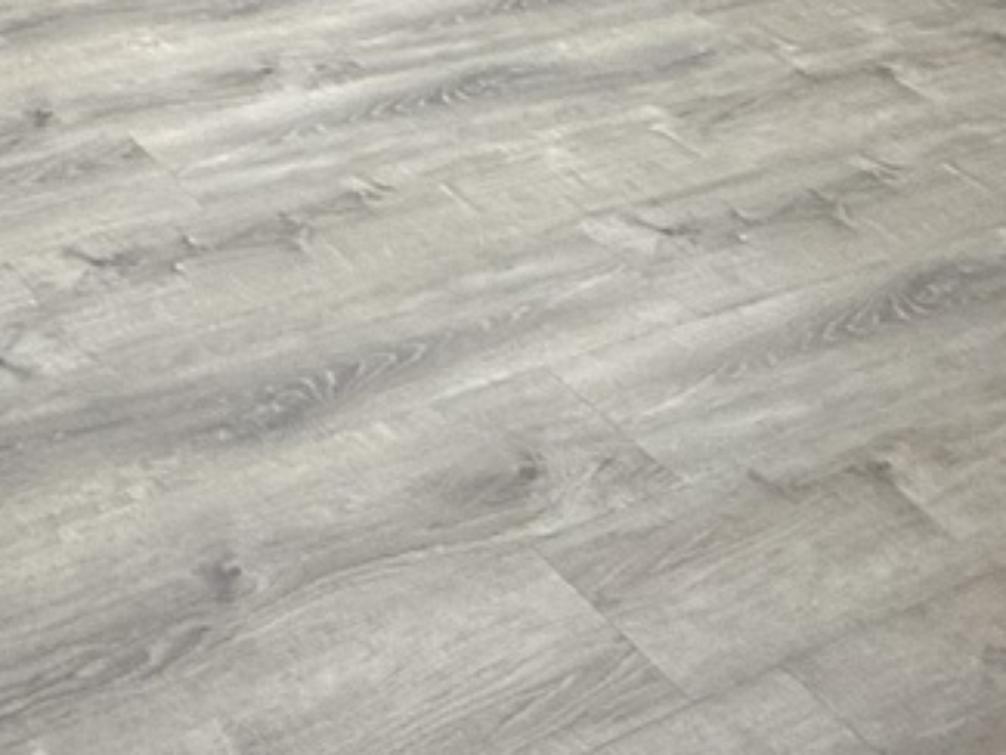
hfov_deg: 28.4
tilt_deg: -15.7
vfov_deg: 20.4
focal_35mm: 62
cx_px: -96
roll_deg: -2.8
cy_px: -362
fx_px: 1802
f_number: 2.2
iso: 320
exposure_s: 1/60
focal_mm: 2.22
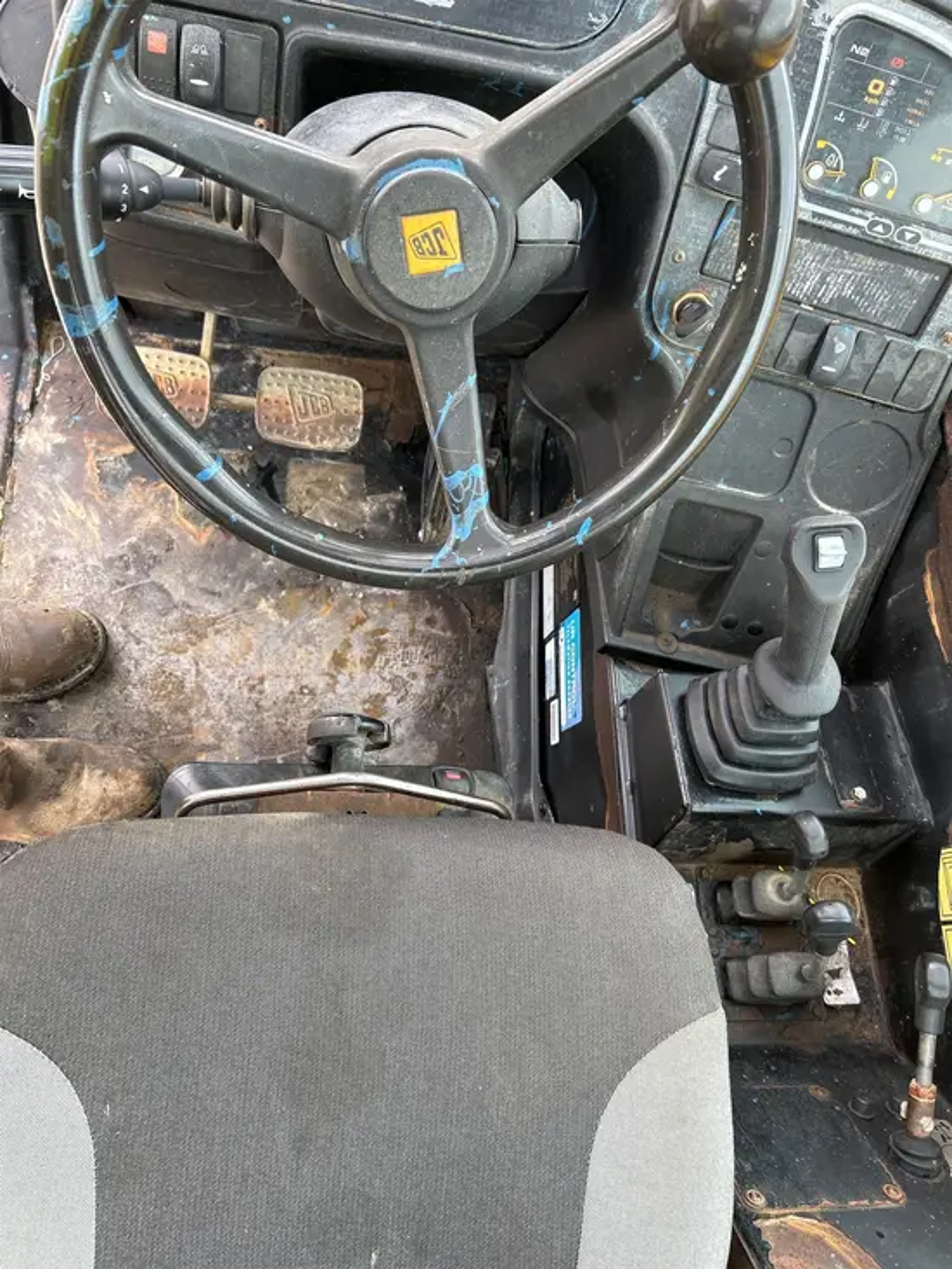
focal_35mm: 26
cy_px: 634
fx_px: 953
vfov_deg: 67.3
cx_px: 476
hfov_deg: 53.1
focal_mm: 5.7
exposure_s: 1/121
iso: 64
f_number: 1.5
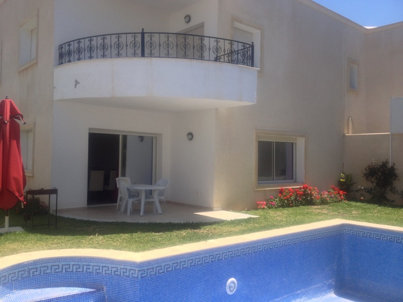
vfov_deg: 40.7
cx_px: 202
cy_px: 151
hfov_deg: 52.6
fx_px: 407
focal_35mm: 35
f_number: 2.4
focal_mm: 4.28
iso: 50
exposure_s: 1/1227
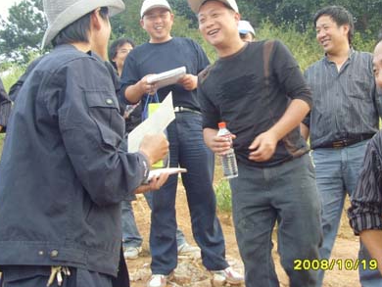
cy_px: 119
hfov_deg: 38.1
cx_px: 216
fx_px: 552
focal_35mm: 50
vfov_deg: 29.1
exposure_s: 1/45
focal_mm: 6.6
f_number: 3.5
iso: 120
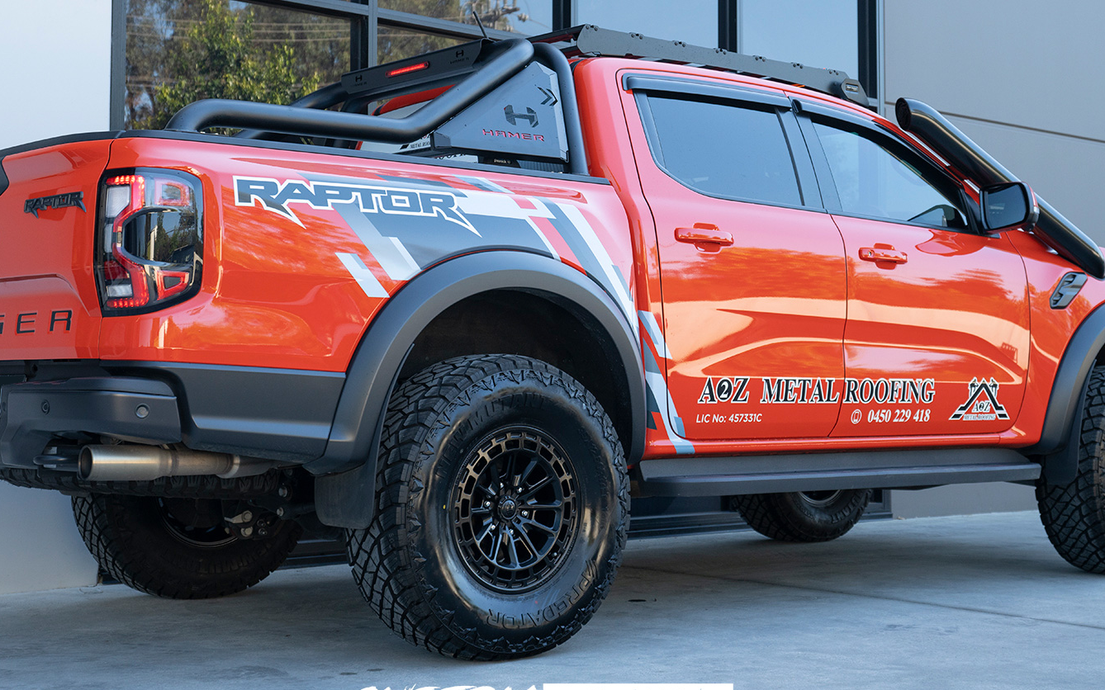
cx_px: 536
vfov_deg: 26.8
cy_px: 258
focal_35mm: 48
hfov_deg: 41.8
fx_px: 1445
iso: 320
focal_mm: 35
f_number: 4
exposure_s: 1/160
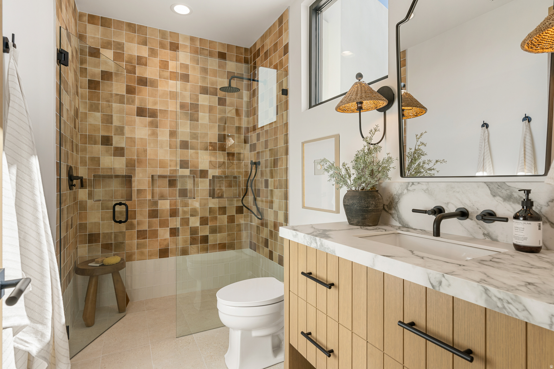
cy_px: 184
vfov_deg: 67.4
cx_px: 277
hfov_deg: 90.0
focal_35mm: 18
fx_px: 277
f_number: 8
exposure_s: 1/25
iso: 160
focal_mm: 18
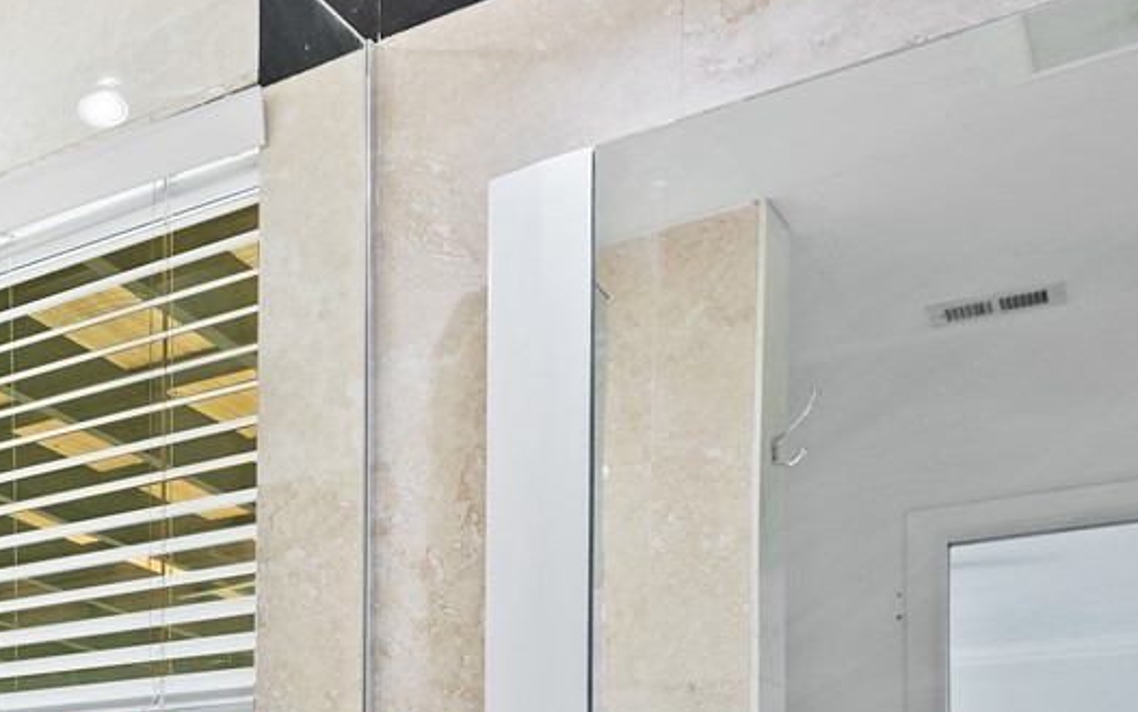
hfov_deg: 36.7
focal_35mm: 46
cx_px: -111
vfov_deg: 24.0
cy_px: 962
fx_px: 1427
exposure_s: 1/13
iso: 220
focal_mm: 14
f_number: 8
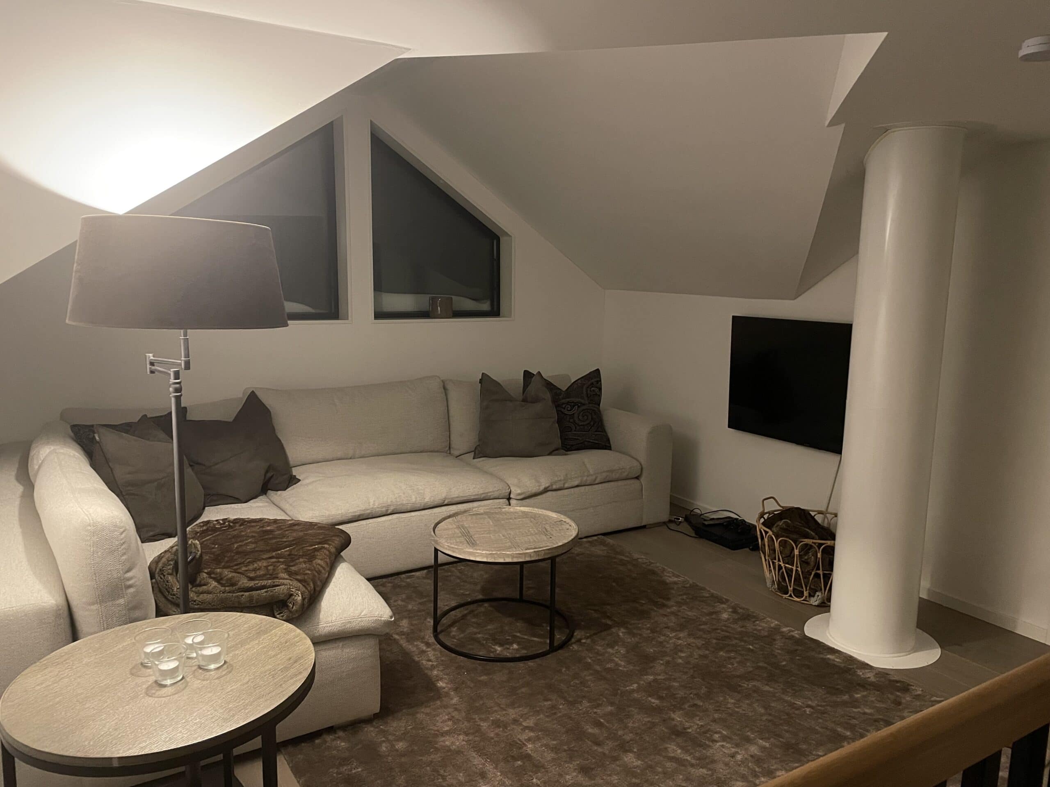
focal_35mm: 26
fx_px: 789
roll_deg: -0.4
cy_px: 394
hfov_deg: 67.3
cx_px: 525
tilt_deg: -8.4
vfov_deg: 53.1
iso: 640
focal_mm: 4.2
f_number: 1.6
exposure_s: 1/25
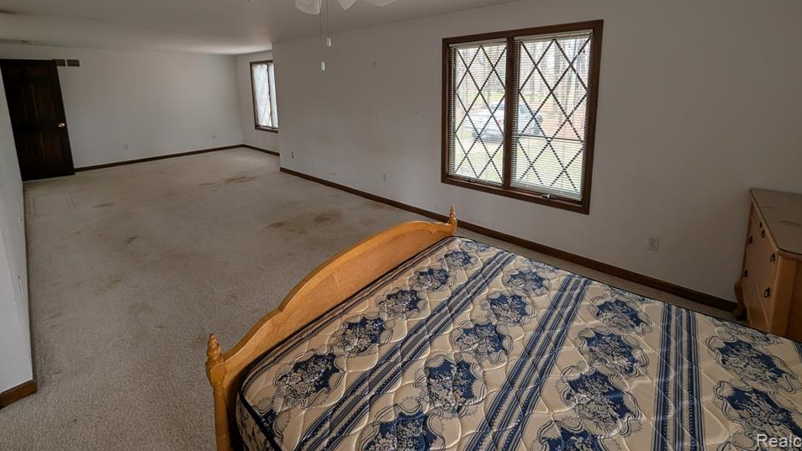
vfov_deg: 70.9
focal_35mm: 14
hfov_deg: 106.8
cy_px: 132
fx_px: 298
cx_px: 413
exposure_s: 1/105
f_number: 1.7
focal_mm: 2.02
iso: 46
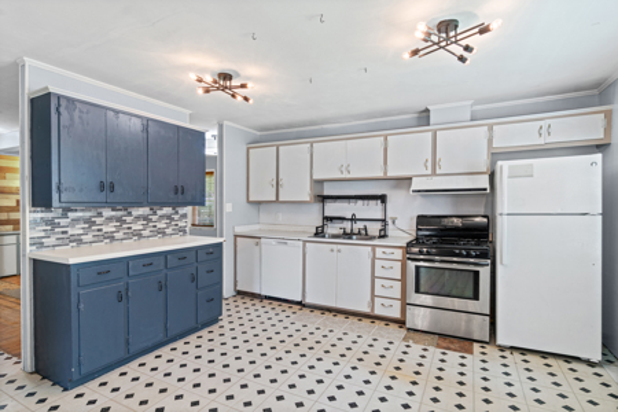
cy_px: 206
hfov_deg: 90.0
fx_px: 309
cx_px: 309
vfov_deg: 67.4
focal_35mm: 18
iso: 250
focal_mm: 12
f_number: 9
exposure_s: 1/2
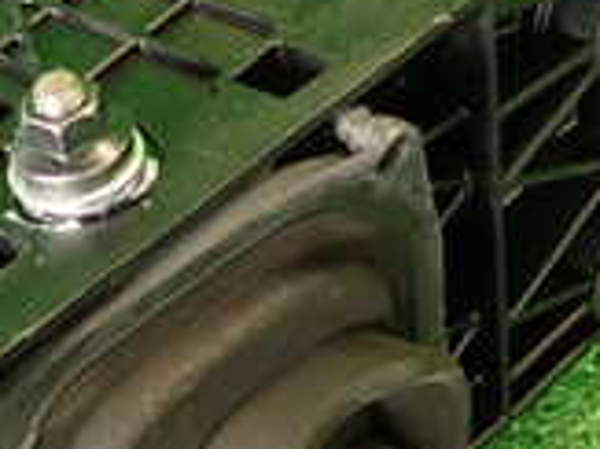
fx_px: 1593
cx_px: 155
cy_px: 508
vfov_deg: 15.6
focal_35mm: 92
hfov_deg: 21.2
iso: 200
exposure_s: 1/30
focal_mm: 4.5
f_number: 2
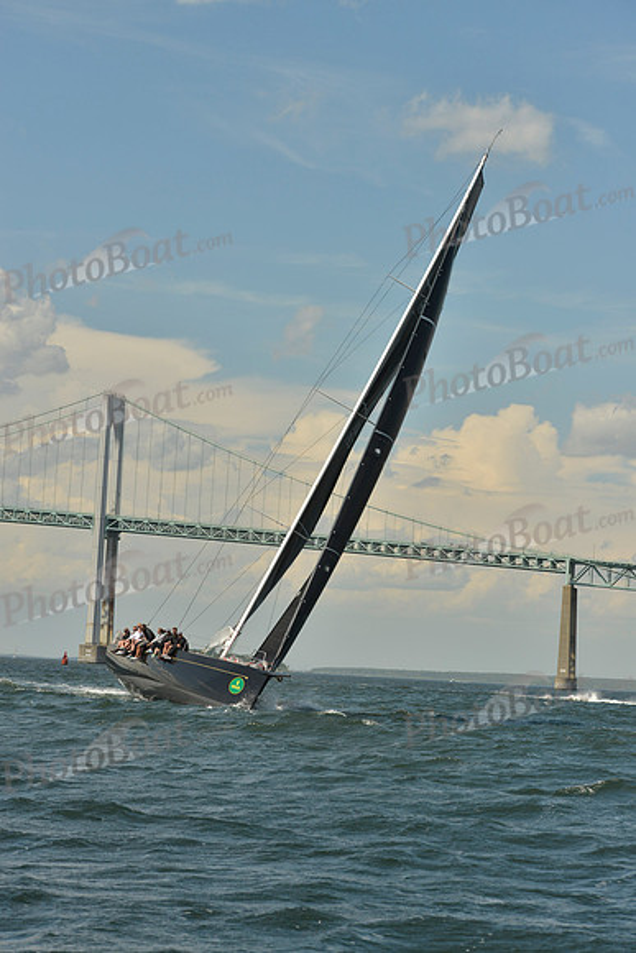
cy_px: 476
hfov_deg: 14.9
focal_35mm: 92
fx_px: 2436
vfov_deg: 22.1
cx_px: 318
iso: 280
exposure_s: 1/1600
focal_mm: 92
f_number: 9
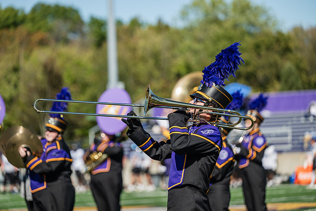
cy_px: 106
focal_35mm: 165
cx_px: 158
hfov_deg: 12.4
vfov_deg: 8.3
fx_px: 1449
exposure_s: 1/1250
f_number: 3.2
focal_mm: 165
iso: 80
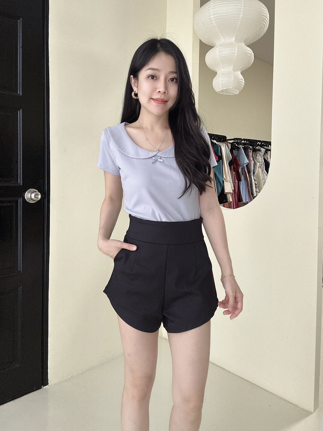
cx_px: 162
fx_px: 286
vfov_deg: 73.9
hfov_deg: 58.9
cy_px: 216
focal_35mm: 23
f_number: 1.9
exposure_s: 1/60
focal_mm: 2.69
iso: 125
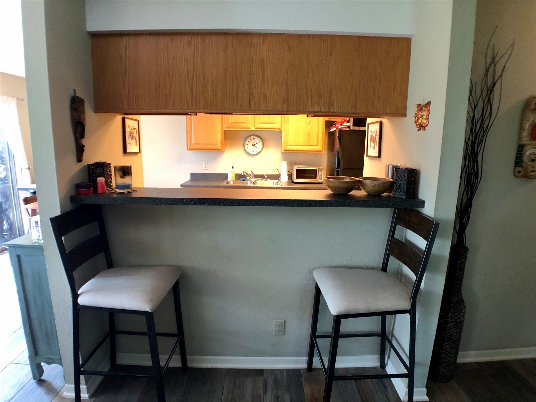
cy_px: 201
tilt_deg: -10.1
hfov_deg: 63.4
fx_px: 434
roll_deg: -0.5
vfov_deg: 49.7
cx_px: 268
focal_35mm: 28
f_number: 1.8
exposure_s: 1/15
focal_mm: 3.99
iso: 100
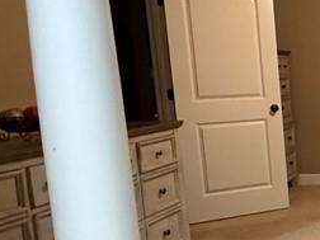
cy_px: 140
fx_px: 527
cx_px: 504
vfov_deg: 25.6
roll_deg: +1.8
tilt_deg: -7.3
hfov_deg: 24.5
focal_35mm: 57
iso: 1000
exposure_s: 1/60
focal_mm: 2.22
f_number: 2.2
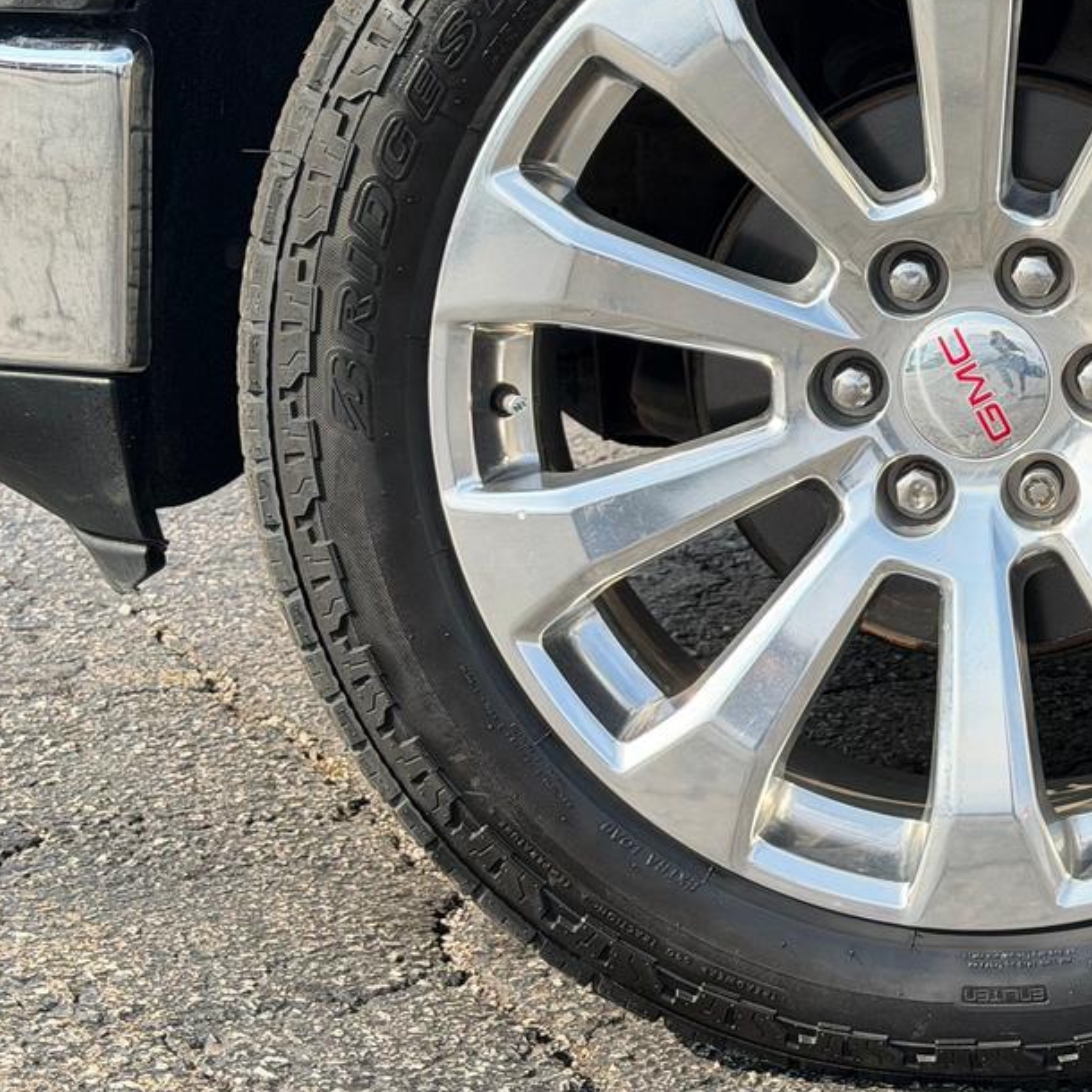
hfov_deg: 19.2
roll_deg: -1.1
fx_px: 3176
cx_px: 926
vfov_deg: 19.4
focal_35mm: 89
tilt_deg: -8.5
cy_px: 349
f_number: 1.78
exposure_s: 1/2976
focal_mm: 6.76
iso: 100
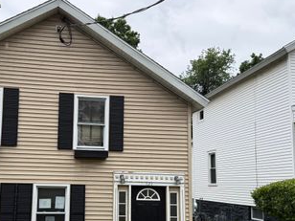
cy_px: 151
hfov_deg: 47.0
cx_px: 95
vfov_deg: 36.4
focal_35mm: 39
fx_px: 332
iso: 80
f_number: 1.78
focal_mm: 6.76
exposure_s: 1/1075
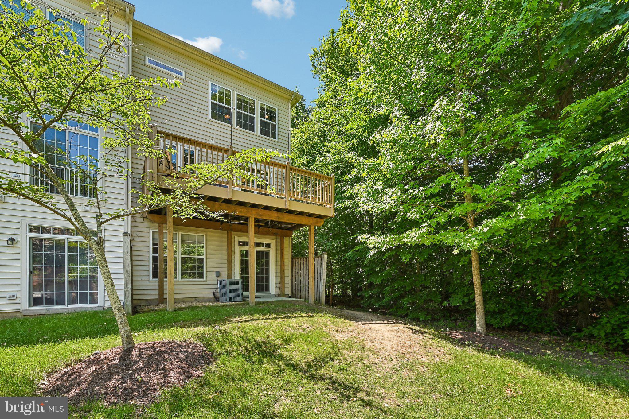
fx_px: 245
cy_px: 210
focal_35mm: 14
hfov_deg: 104.3
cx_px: 314
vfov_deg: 81.2
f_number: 8
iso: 100
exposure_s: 1/80
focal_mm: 14
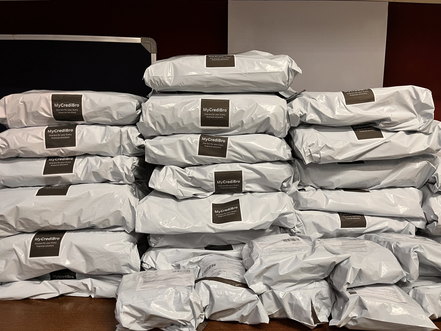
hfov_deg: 67.3
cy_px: 166
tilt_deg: -8.4
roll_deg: -0.1
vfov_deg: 53.1
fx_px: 331
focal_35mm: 26
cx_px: 220
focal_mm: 5.1
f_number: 1.6
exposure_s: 1/50
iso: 125
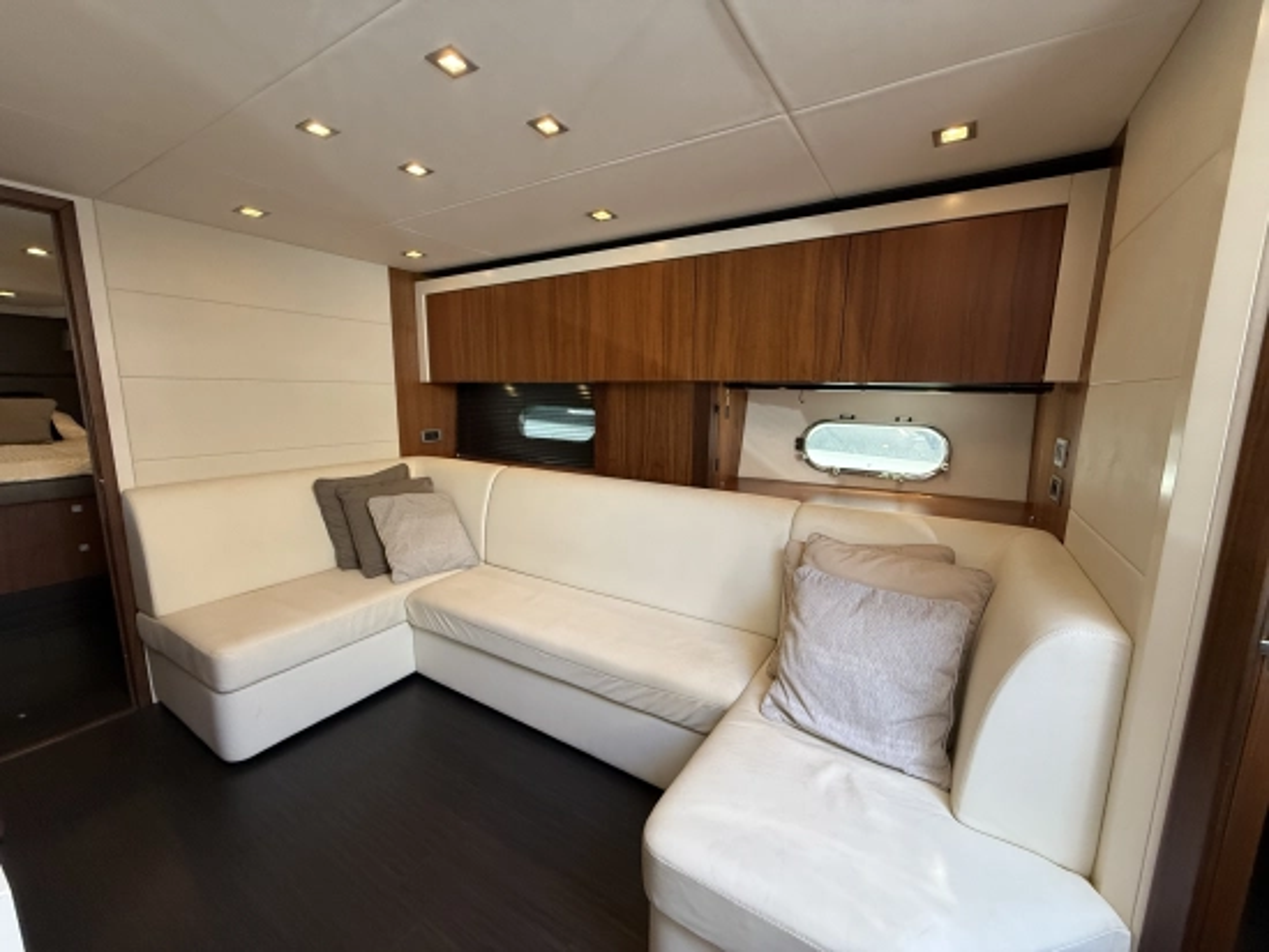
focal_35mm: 14
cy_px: 476
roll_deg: -0.1
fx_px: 513
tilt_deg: -8.4
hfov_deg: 102.0
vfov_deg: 85.7
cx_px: 634
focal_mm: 2.22
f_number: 2.2
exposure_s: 1/99
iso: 320
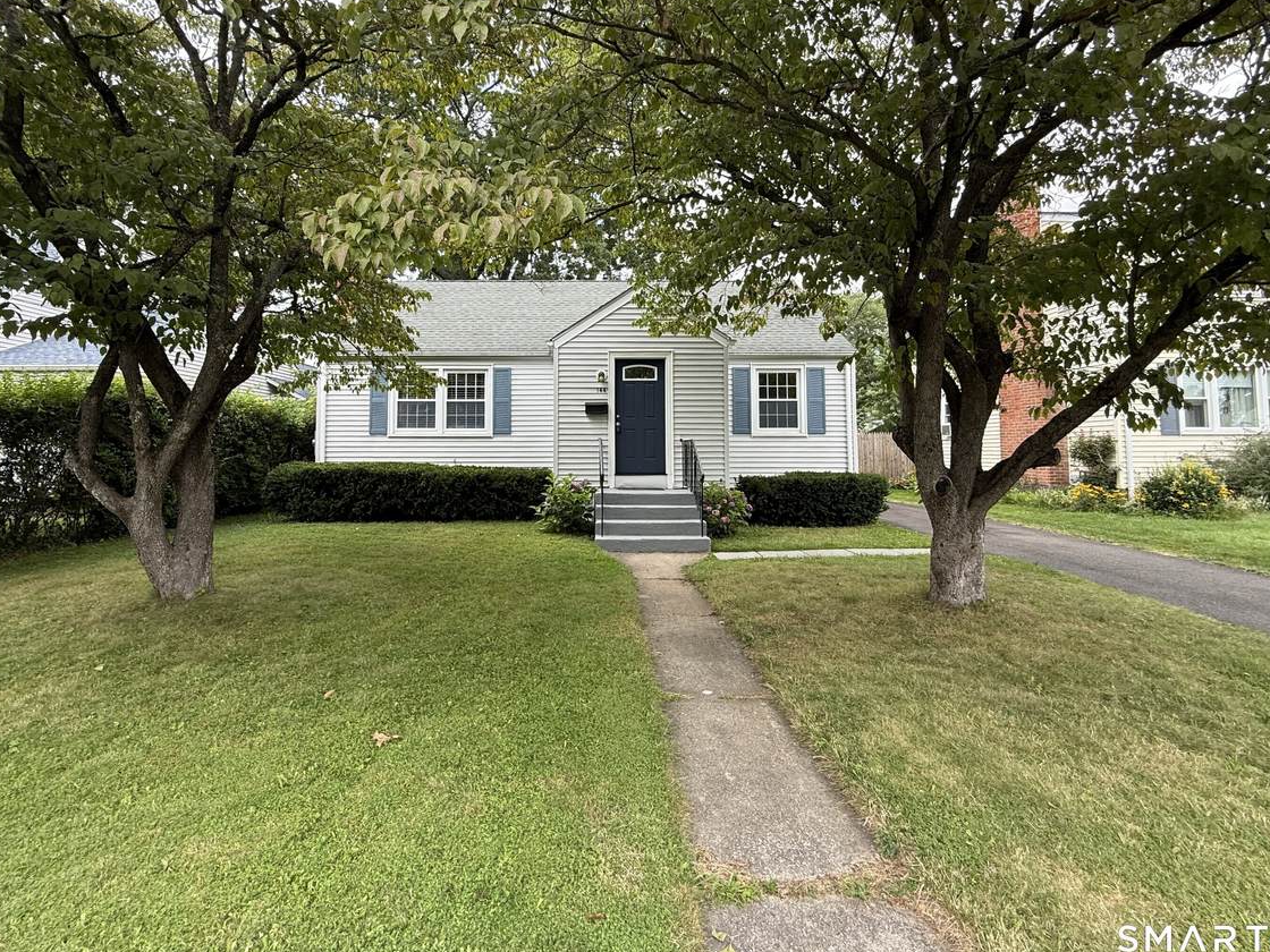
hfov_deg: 94.4
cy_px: 419
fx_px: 587
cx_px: 608
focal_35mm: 16
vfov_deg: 77.8
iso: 50
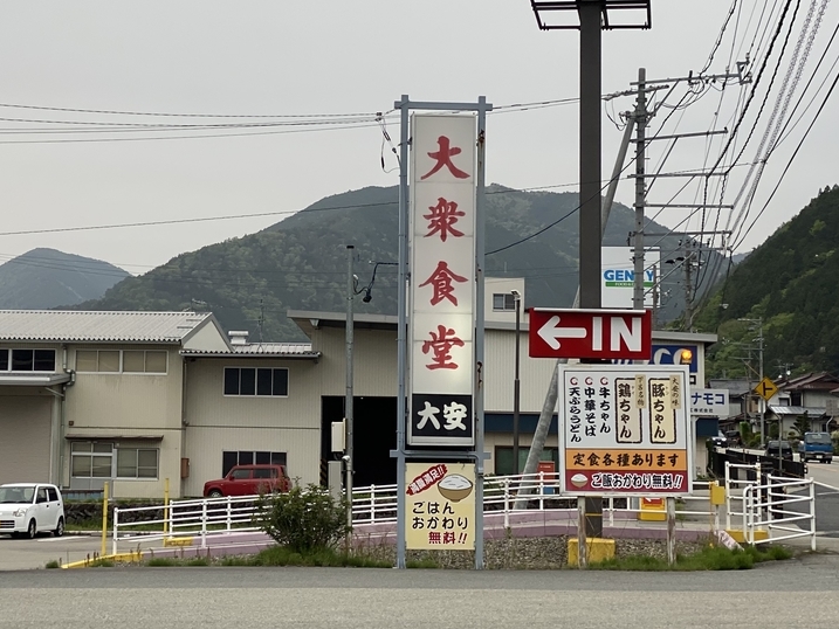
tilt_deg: +6.5
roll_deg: -0.9
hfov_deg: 22.4
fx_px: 2109
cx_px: 286
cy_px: 179
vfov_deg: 16.9
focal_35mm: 87
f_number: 2
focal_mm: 6
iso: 20
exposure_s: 1/167
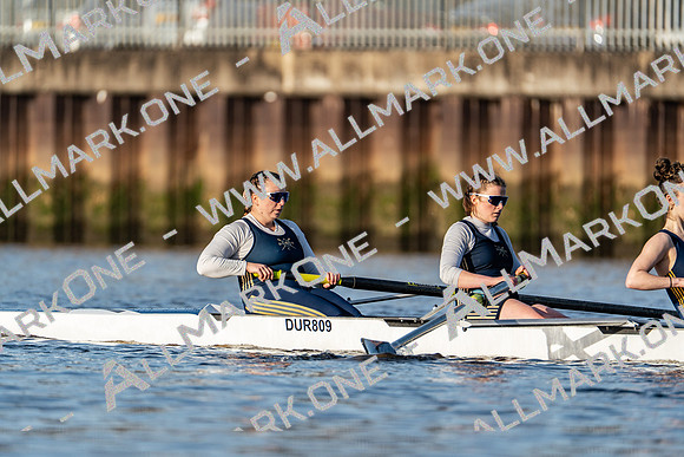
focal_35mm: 600
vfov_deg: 2.3
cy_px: 228
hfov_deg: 3.4
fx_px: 11402
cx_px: 342
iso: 400
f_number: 6.3
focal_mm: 600
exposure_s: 1/2000
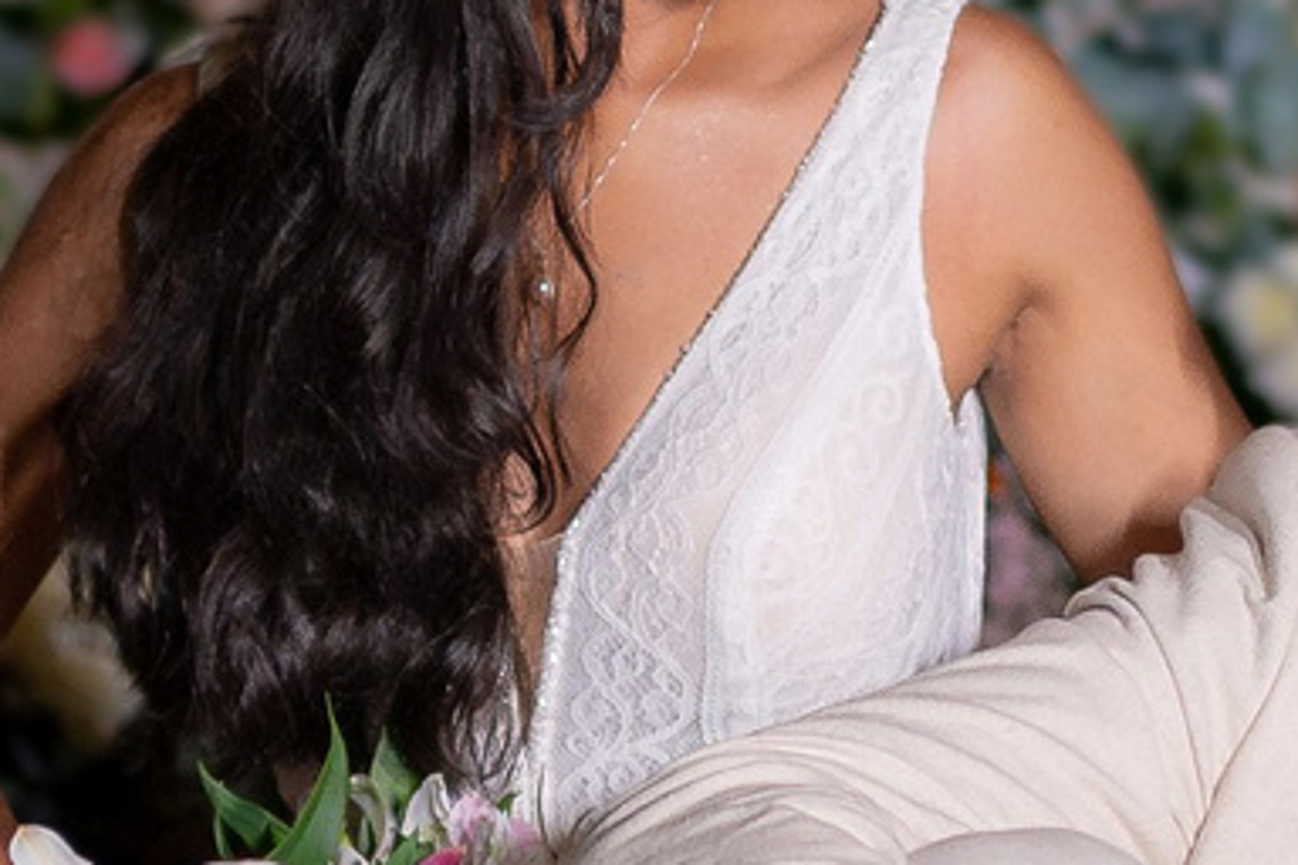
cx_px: 687
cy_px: 453
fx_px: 8436
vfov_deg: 5.9
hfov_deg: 8.8
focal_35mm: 234
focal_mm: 35
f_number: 1.4
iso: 3200
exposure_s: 1/640
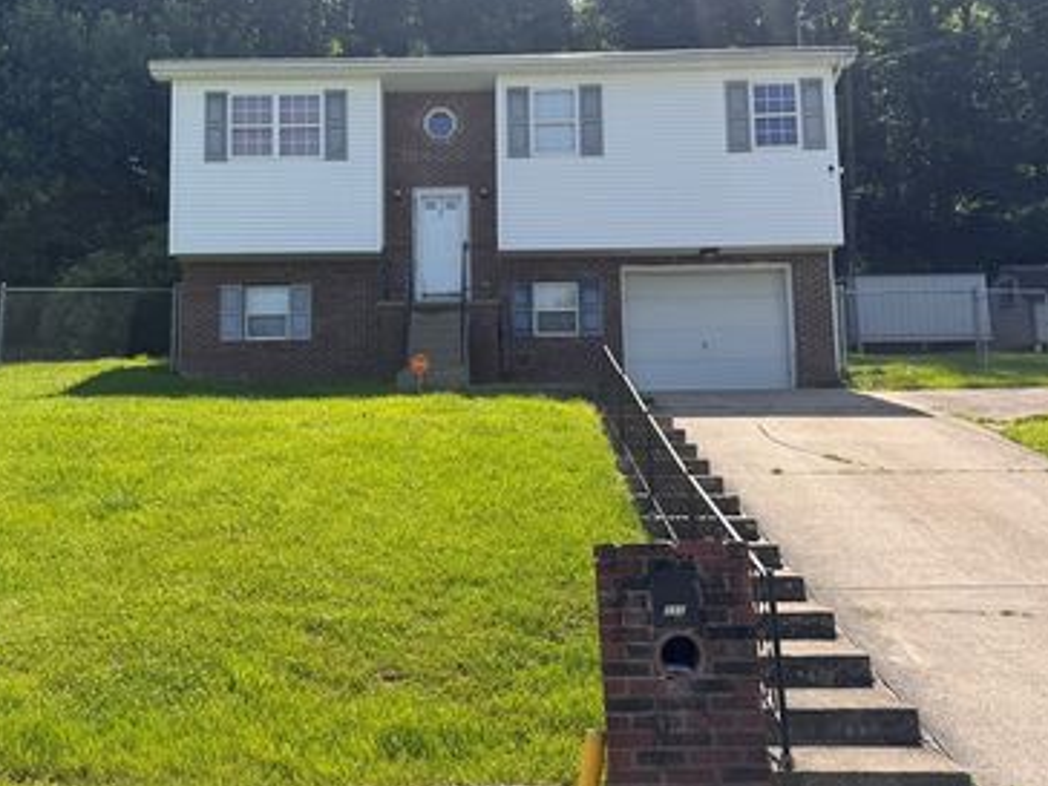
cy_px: 335
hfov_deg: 55.2
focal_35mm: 33
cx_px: 452
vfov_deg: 42.8
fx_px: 999
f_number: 1.78
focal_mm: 6.76
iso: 80
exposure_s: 1/2959
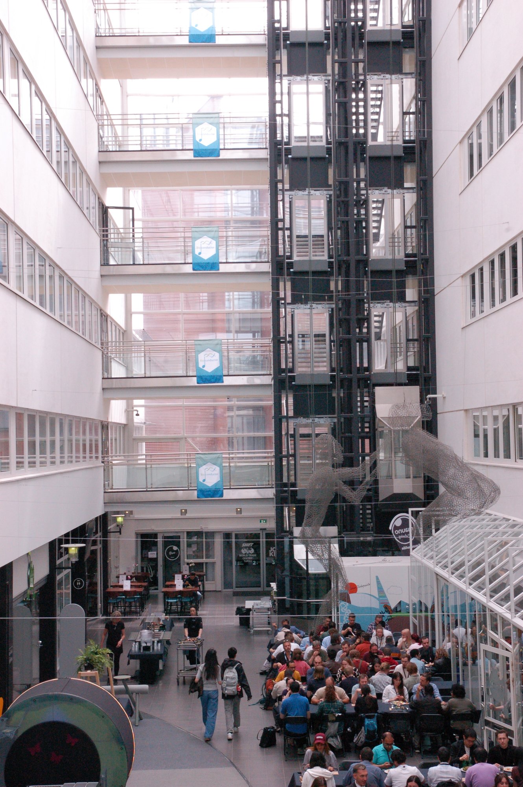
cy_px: 394
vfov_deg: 35.1
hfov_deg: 23.7
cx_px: 262
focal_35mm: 57
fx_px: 1244
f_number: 18
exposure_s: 1/125
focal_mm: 38
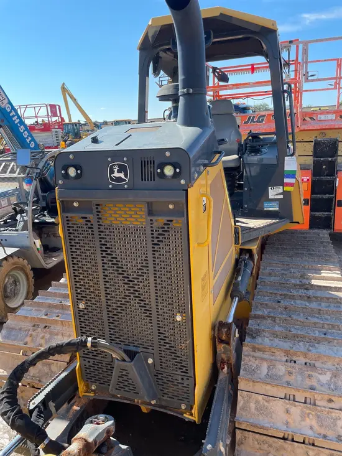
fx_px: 342
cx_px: 171
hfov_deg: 53.1
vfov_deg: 67.3
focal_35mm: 26
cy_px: 228
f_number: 1.6
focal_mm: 4.2
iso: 50
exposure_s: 1/1208
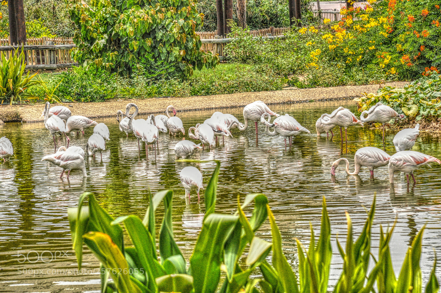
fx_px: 2478
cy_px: 146
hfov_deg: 10.2
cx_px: 220
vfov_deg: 6.8
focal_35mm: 202
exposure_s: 1/2000
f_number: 11
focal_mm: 135
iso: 1600
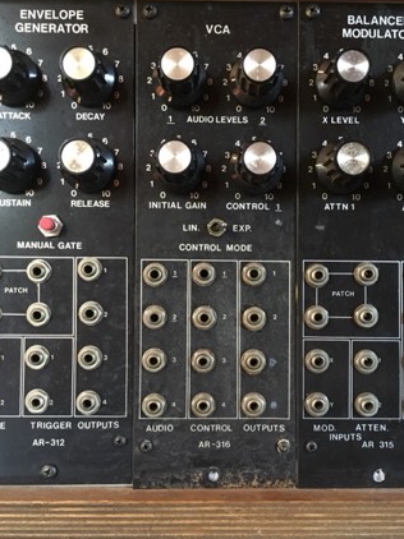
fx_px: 514
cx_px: 219
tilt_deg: -0.4
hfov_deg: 42.9
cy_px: 268
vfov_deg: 55.4
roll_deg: -0.1
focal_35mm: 33
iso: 200
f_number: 2.2
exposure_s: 1/15
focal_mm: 4.15
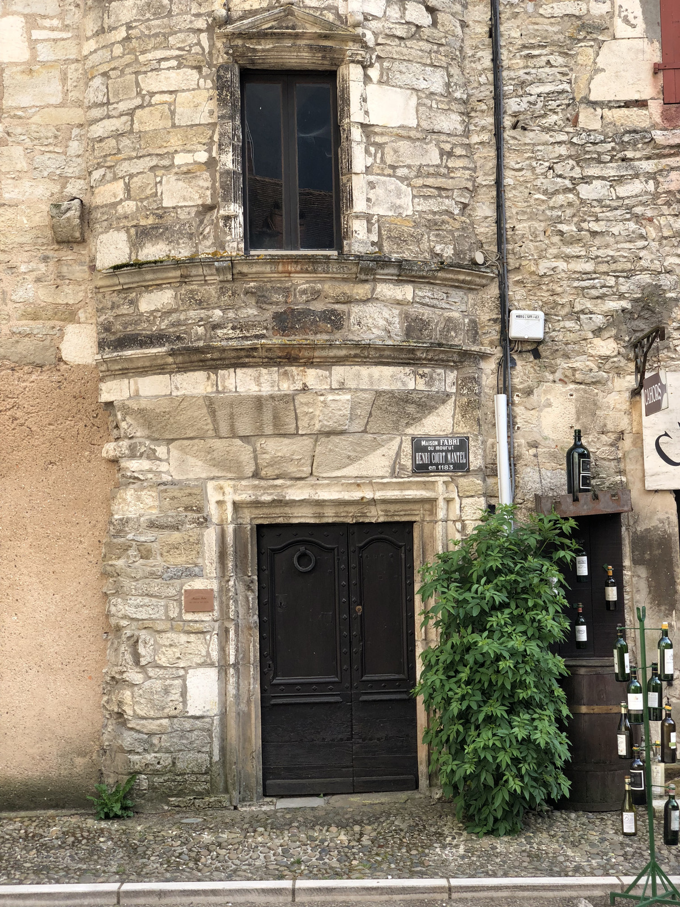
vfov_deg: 36.8
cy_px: 454
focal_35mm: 52
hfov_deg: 28.0
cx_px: 340
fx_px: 1362
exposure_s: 1/211
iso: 16
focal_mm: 6
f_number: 2.4
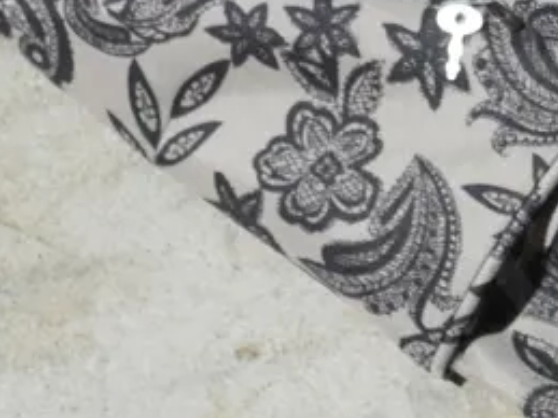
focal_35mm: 198
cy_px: -14
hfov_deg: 9.5
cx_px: 1015
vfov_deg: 7.5
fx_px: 3190
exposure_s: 1/60
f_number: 5.3
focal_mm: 25
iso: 800
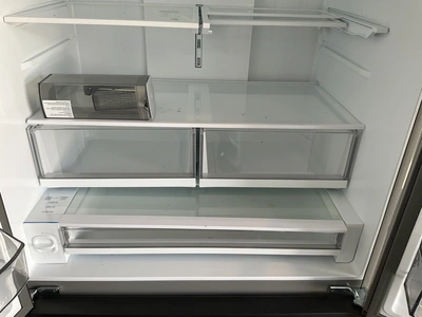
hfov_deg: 61.7
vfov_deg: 48.2
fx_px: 354
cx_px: 211
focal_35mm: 29
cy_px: 158
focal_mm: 3
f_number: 1.8
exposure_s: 1/60
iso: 40
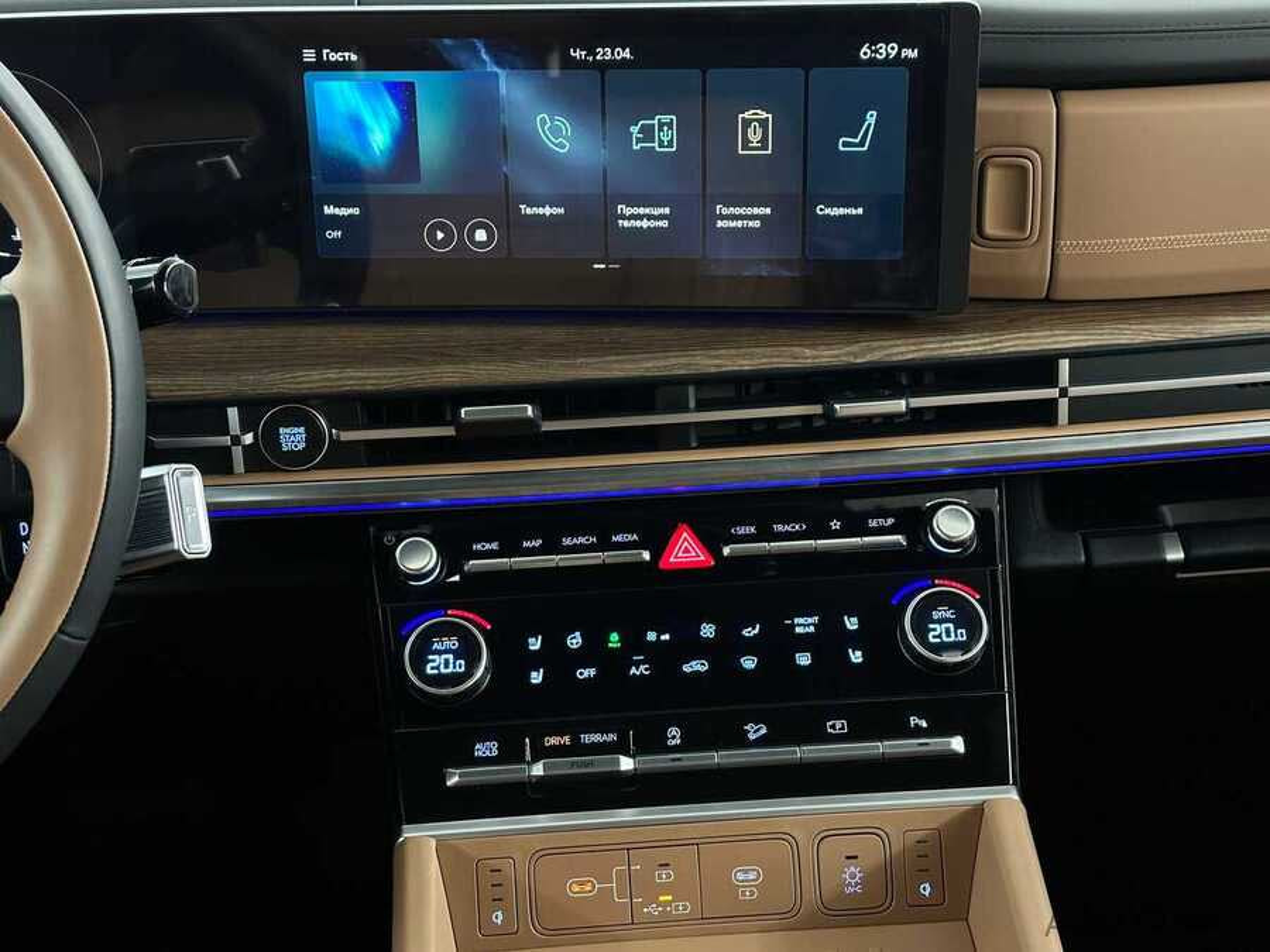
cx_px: 635
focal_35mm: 48
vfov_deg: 30.3
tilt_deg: -27.4
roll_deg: +1.3
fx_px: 1761
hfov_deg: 39.7
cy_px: 476
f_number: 1.78
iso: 200
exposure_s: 1/33
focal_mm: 6.86
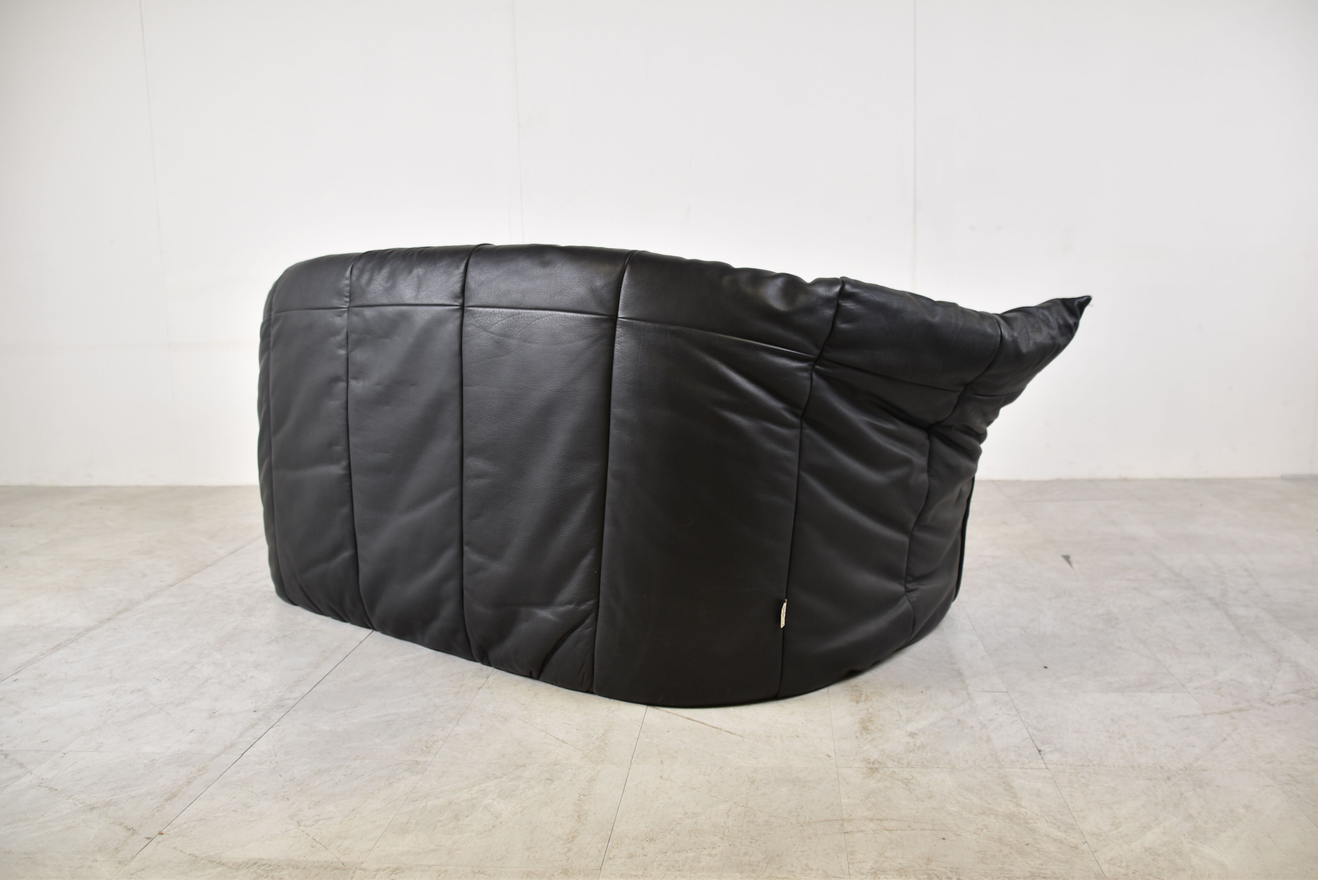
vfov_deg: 41.7
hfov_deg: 59.5
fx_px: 1153
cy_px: 440
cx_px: 659
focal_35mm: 32
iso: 200
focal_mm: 21
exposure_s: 1/40
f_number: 3.5
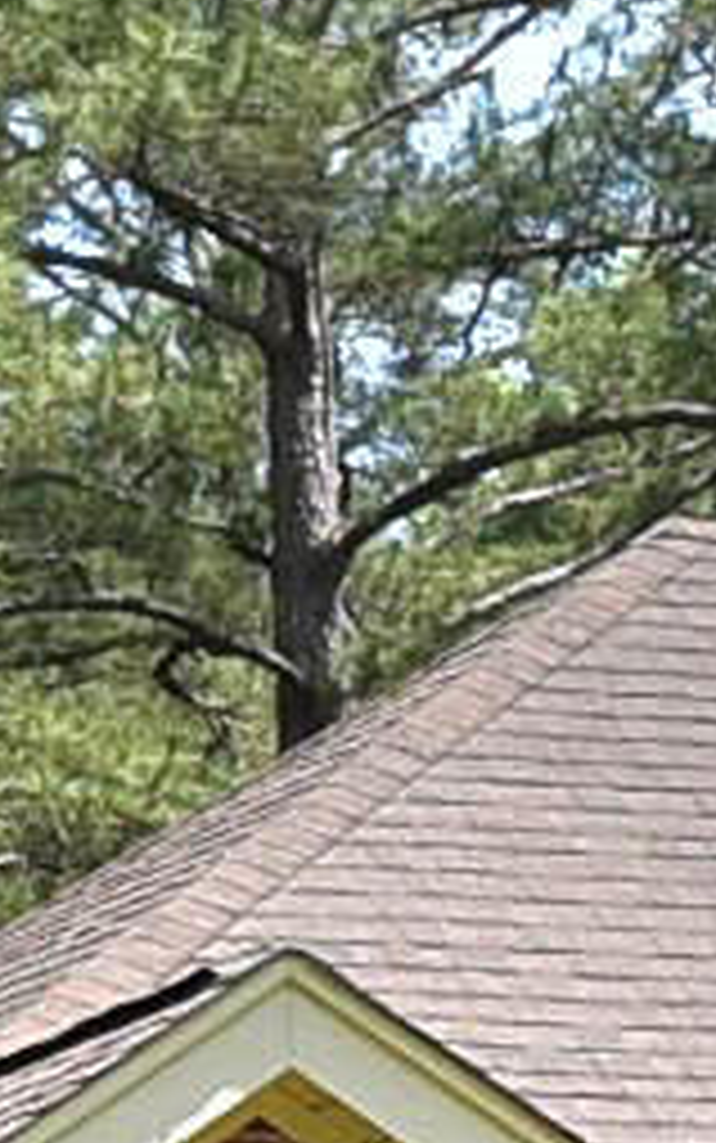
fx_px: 17963
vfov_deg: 3.6
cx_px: 2675
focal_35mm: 576
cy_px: 1944
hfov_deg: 2.2
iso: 400
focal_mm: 32
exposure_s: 1/200
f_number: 10
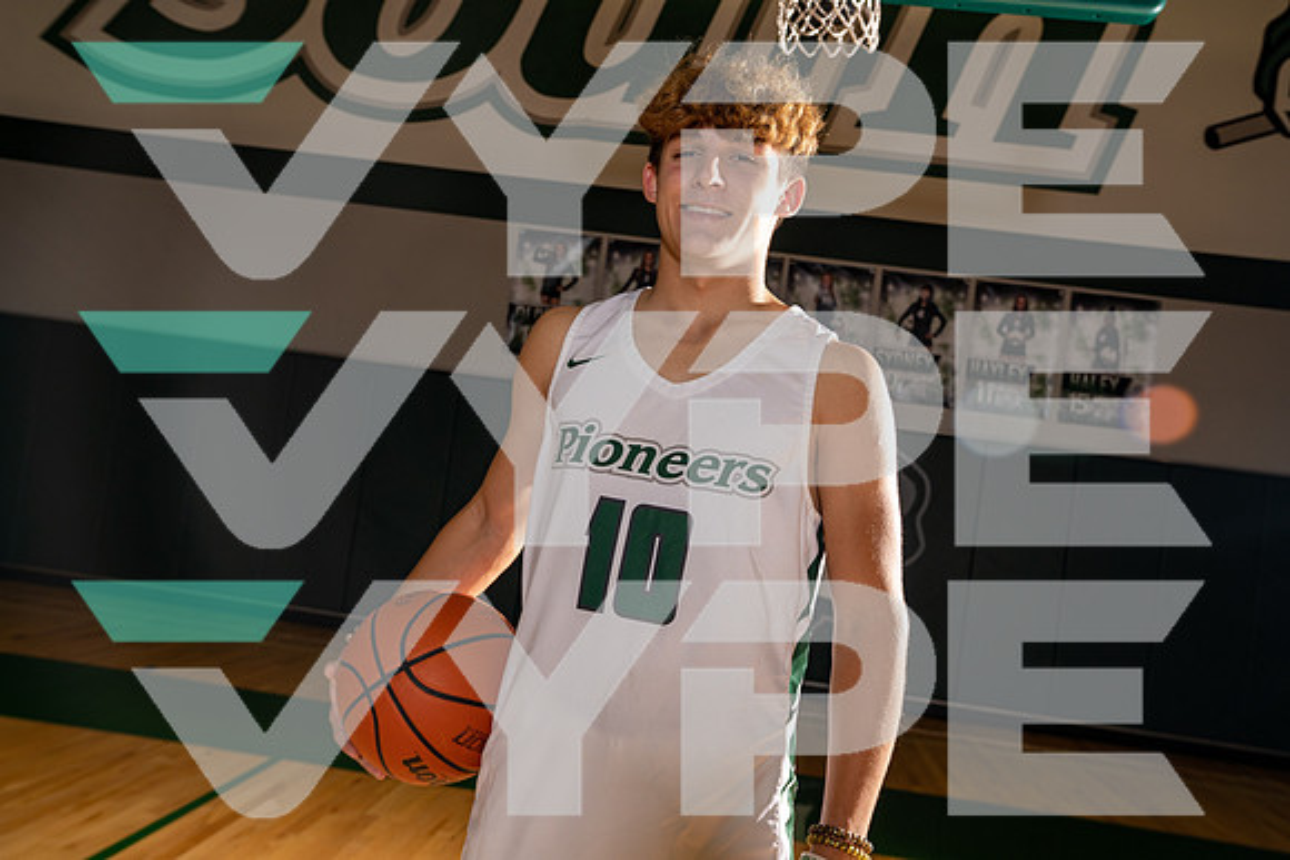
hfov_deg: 55.8
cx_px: 645
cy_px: 430
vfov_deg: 38.9
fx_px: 1219
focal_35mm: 34
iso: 320
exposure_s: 1/250
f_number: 5.6
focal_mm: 34
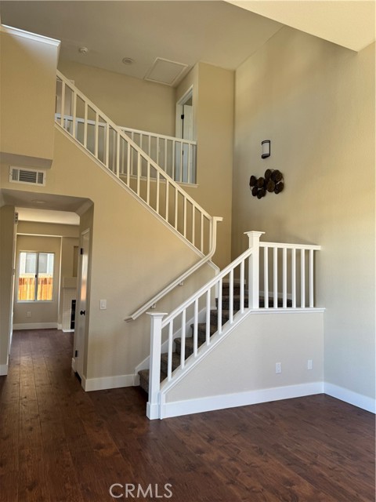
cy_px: 251
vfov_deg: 71.6
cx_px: 188
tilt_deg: +2.8
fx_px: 348
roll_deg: -0.7
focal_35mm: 24
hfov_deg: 56.8
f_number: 1.78
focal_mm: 6.76
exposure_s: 1/121
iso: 80
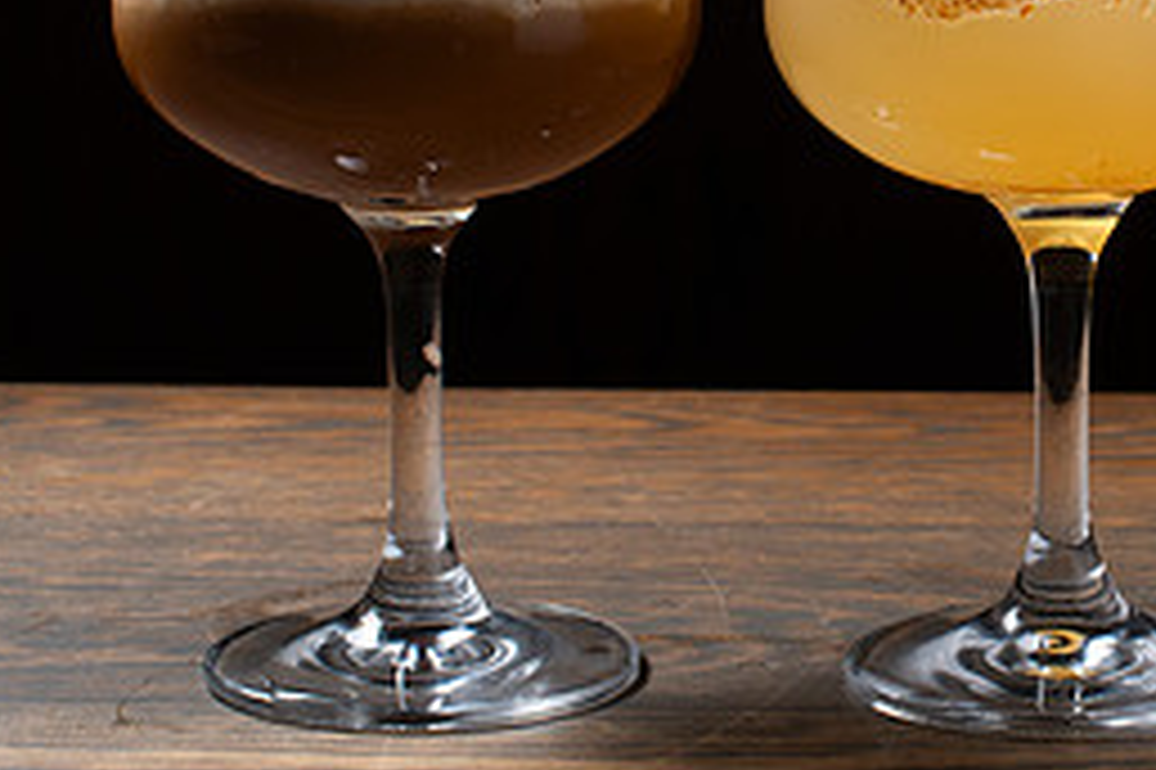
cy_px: 62
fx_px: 3819
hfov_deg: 17.0
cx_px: 1062
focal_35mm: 119
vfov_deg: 11.4
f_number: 10
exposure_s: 1/200
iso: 200
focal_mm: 50
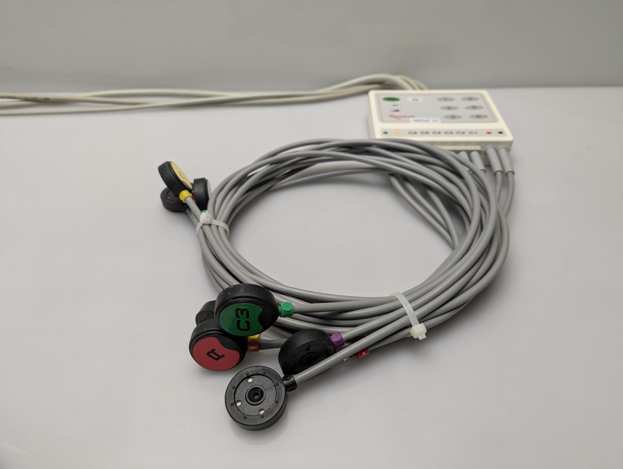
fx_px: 433
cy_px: 234
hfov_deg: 71.5
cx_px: 312
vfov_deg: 56.9
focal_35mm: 24
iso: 58
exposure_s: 1/130
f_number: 1.85
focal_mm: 6.81
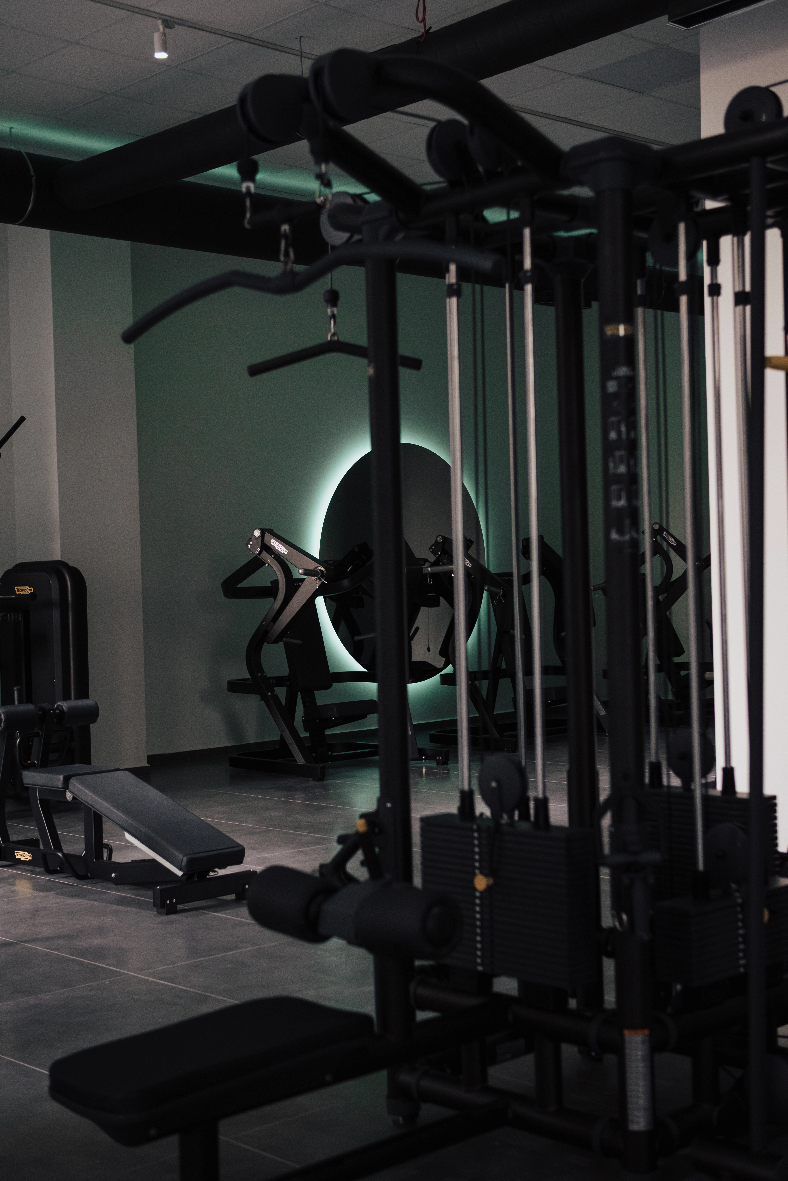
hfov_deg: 27.0
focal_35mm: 50
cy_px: 590
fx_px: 1642
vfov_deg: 39.6
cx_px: 394
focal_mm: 33
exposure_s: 1/160
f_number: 2
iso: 1000
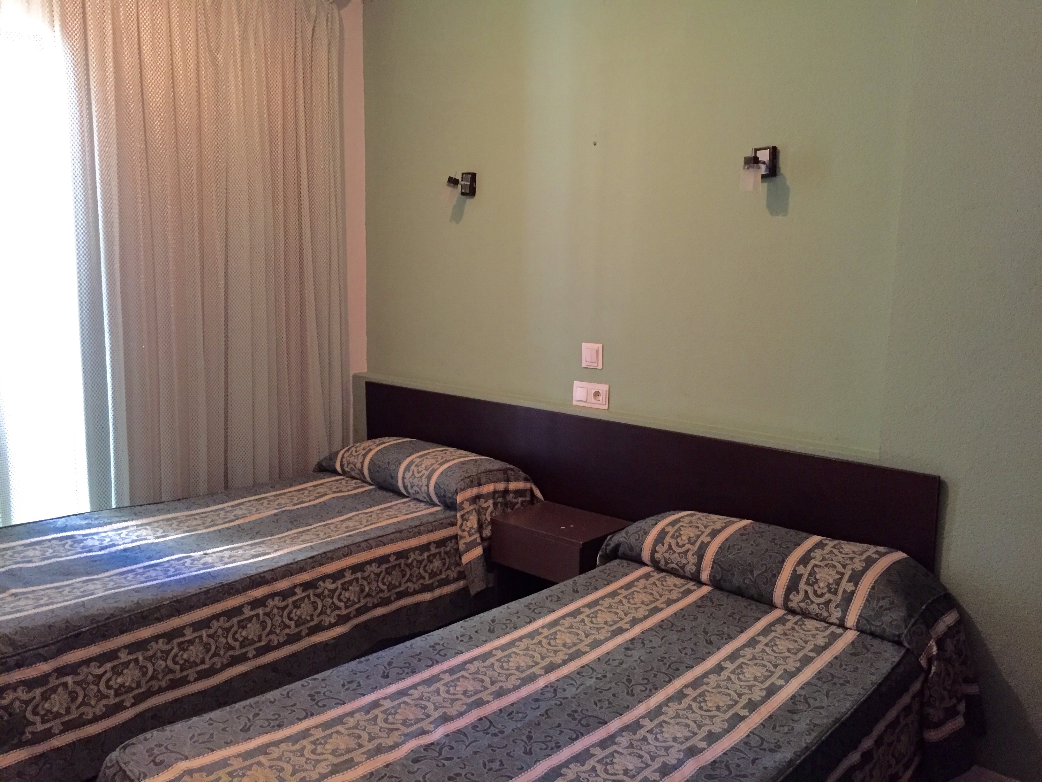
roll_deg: -2.5
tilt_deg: -9.6
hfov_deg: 61.7
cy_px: 391
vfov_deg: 48.2
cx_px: 521
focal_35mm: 29
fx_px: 873
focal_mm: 4.15
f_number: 2.2
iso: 320
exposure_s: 1/17
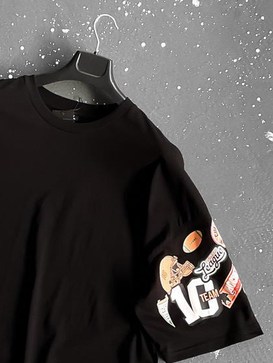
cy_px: 235
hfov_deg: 17.4
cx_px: 51
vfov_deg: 23.2
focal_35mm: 84
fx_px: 883
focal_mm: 3
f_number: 1.8
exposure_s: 1/90
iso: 64
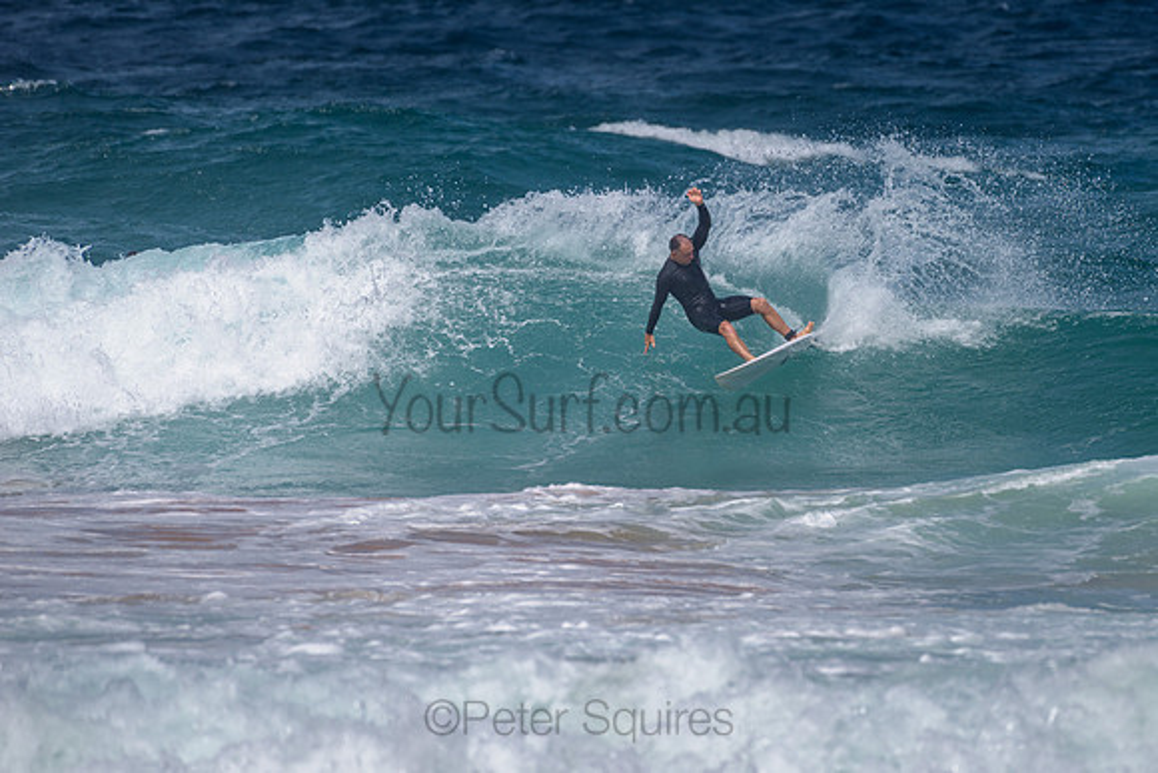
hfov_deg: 3.4
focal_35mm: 613
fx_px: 19733
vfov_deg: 2.2
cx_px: 710
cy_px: 320
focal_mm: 500
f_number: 5.6
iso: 72
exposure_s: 1/2000
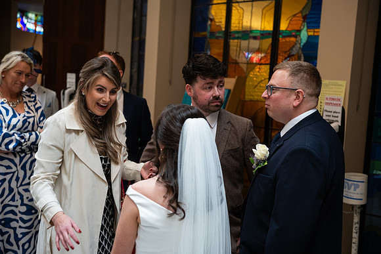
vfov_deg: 27.0
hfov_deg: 39.6
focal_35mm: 50
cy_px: 127
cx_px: 190
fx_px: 529
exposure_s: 1/160
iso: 800
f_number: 3.5
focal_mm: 50
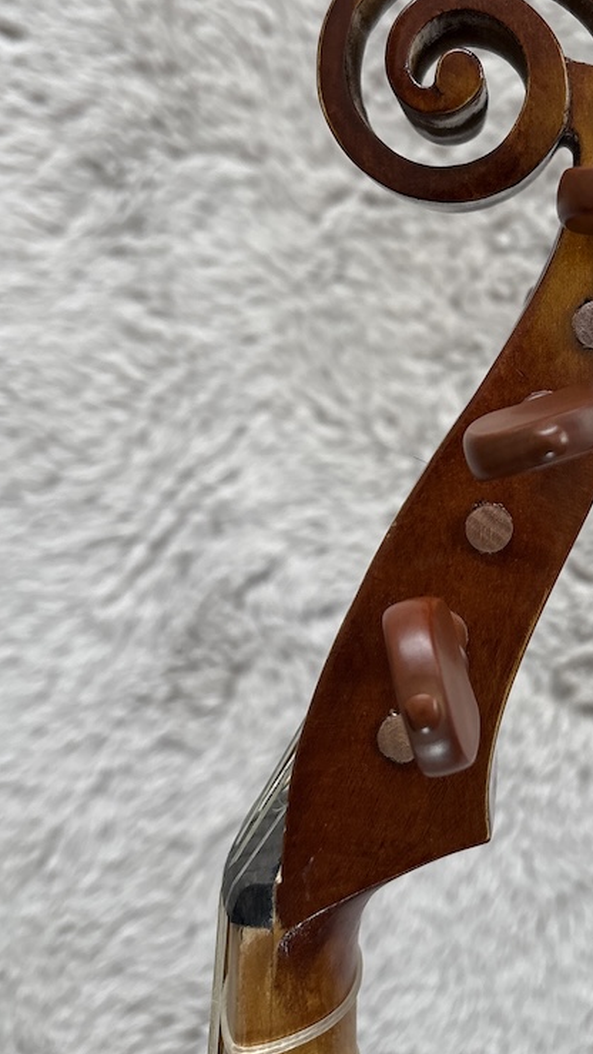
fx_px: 1285
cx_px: 515
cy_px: 385
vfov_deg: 44.2
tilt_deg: -85.1
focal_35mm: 46
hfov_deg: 25.3
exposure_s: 1/121
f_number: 1.6
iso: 125
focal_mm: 5.96
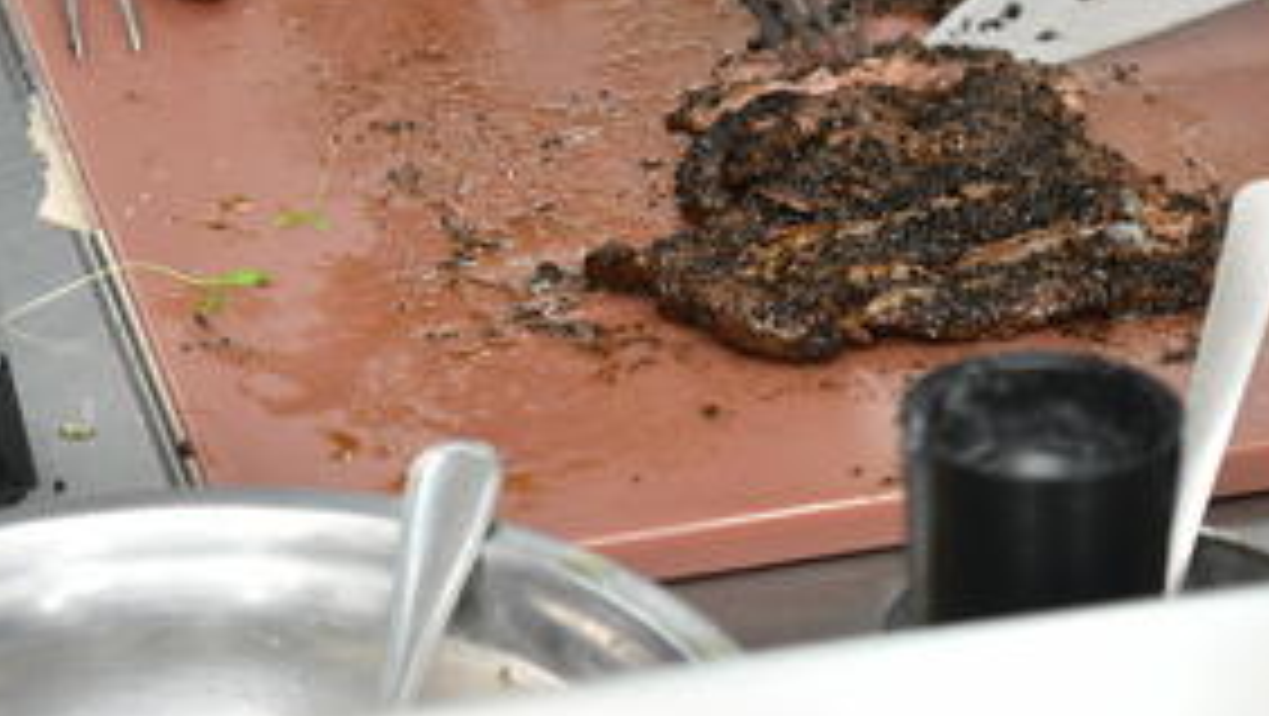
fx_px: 5118
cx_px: 648
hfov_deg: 14.1
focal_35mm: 152
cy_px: 115
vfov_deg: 8.0
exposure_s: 1/60
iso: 640
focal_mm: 55
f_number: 5.6
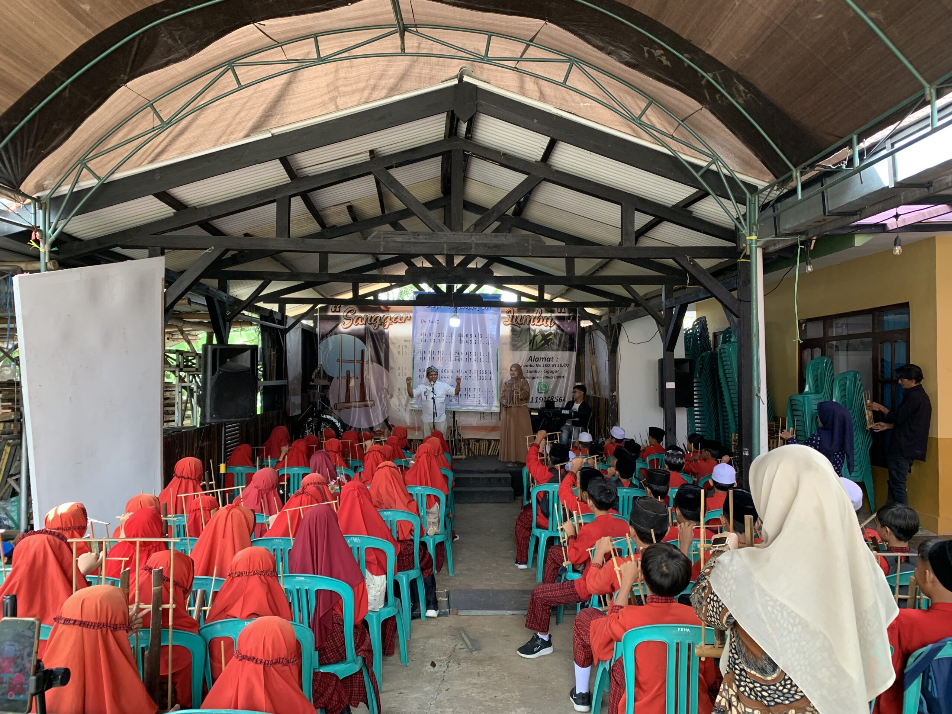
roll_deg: -0.1
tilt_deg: +1.3
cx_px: 476
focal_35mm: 26
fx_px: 715
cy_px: 357
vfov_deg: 53.1
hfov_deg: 67.3
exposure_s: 1/98
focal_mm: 4.25
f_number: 1.8
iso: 100
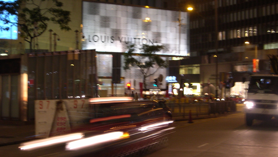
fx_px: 465
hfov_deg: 33.3
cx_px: 137
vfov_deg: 19.1
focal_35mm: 63
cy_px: 77
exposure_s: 1/4.1
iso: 175
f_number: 3.4
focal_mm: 12.2
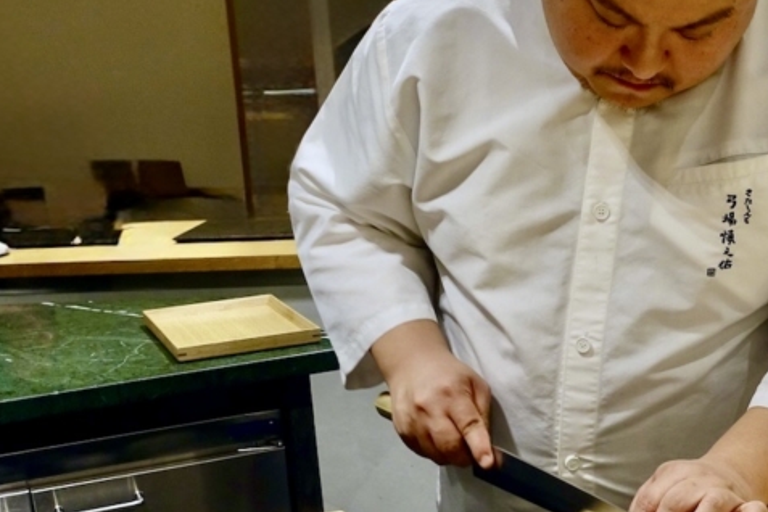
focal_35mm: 67
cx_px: 543
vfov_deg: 20.0
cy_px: 447
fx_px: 1429
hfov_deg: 29.8
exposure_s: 1/40
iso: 400
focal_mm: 11.45
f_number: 2.5
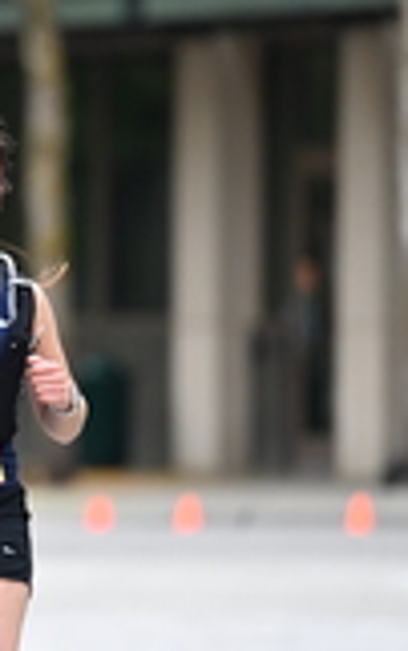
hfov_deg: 1.9
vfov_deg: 3.0
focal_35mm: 696
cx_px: -156
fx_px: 12349
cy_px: 279
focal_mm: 200
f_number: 2.8
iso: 640
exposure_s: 1/1600
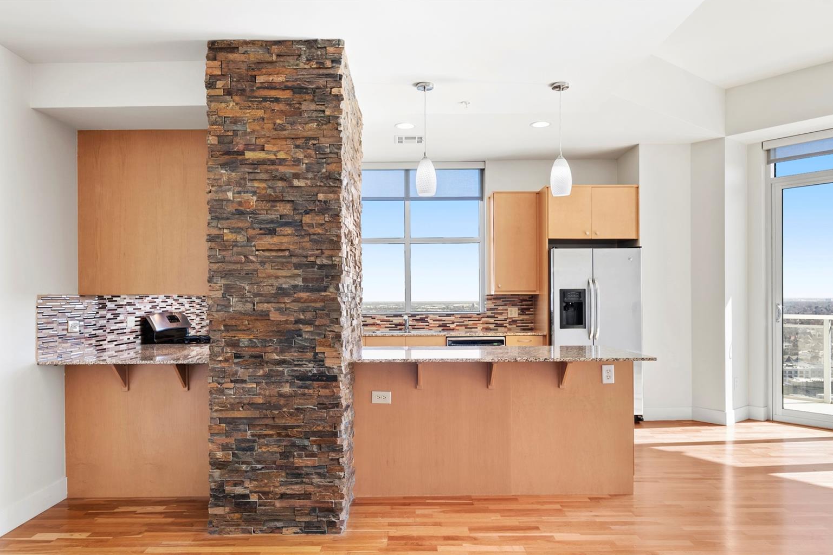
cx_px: 407
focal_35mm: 25
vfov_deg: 51.3
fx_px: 578
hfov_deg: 71.5
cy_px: 287
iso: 320
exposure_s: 1/30
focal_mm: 24
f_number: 9
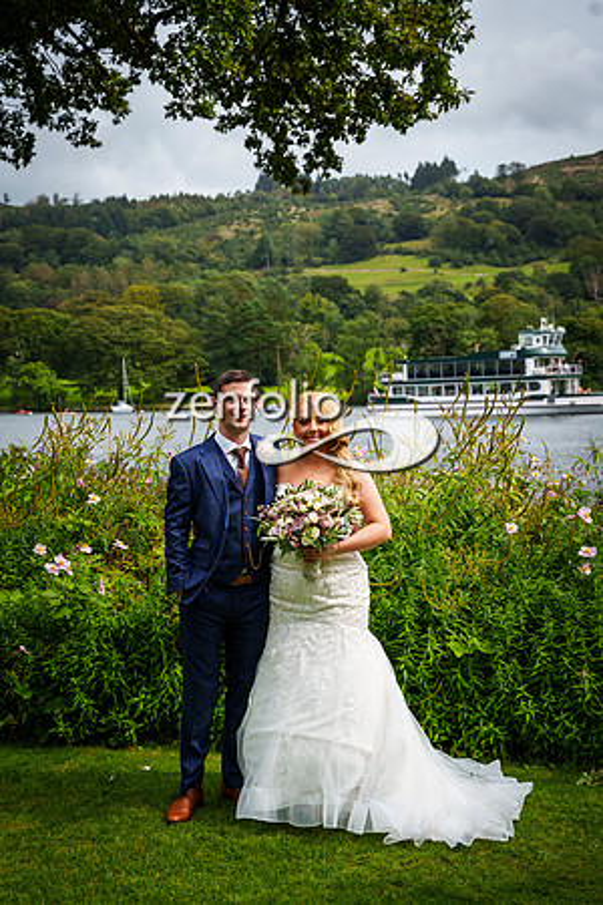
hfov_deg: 25.1
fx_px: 1357
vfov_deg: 36.9
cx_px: 302
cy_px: 452
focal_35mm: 54
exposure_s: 1/1000
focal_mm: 54
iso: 200
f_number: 5
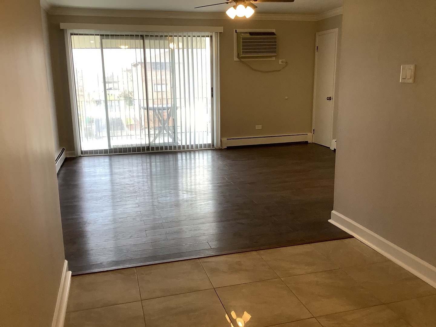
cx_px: 218
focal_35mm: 31
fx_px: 390
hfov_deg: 58.4
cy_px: 164
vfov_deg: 45.4
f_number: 2.4
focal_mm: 3.3
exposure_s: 1/100
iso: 64
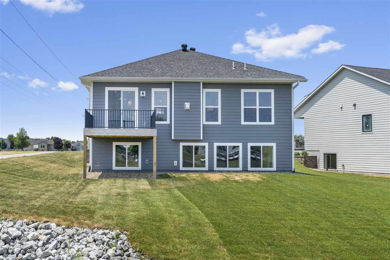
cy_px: 130
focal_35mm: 35
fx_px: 379
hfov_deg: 54.4
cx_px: 195
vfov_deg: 37.8
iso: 800
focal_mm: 35
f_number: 8
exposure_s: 1/200
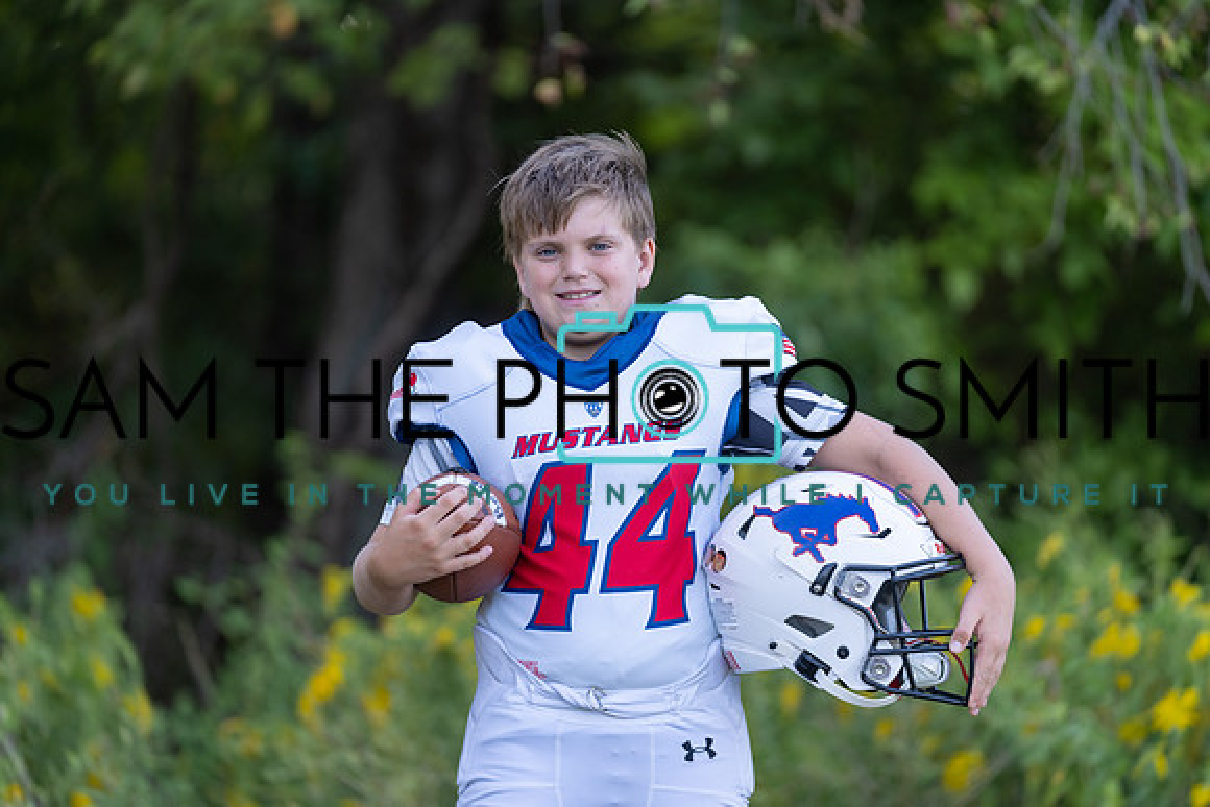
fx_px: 5412
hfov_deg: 12.8
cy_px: 404
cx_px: 605
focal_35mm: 161
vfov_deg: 8.5
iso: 250
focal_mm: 161
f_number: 2.8
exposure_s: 1/320
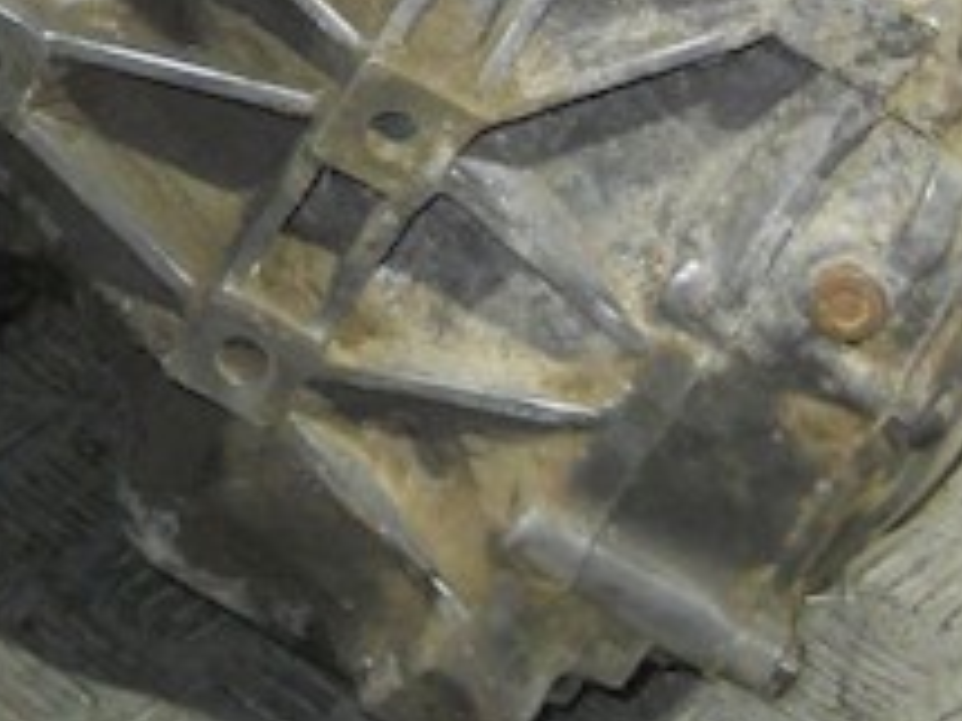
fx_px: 3389
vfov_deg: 11.8
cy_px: -255
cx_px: 152
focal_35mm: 122
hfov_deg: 16.0
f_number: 3.1
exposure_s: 1/30
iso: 320
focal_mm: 6.72
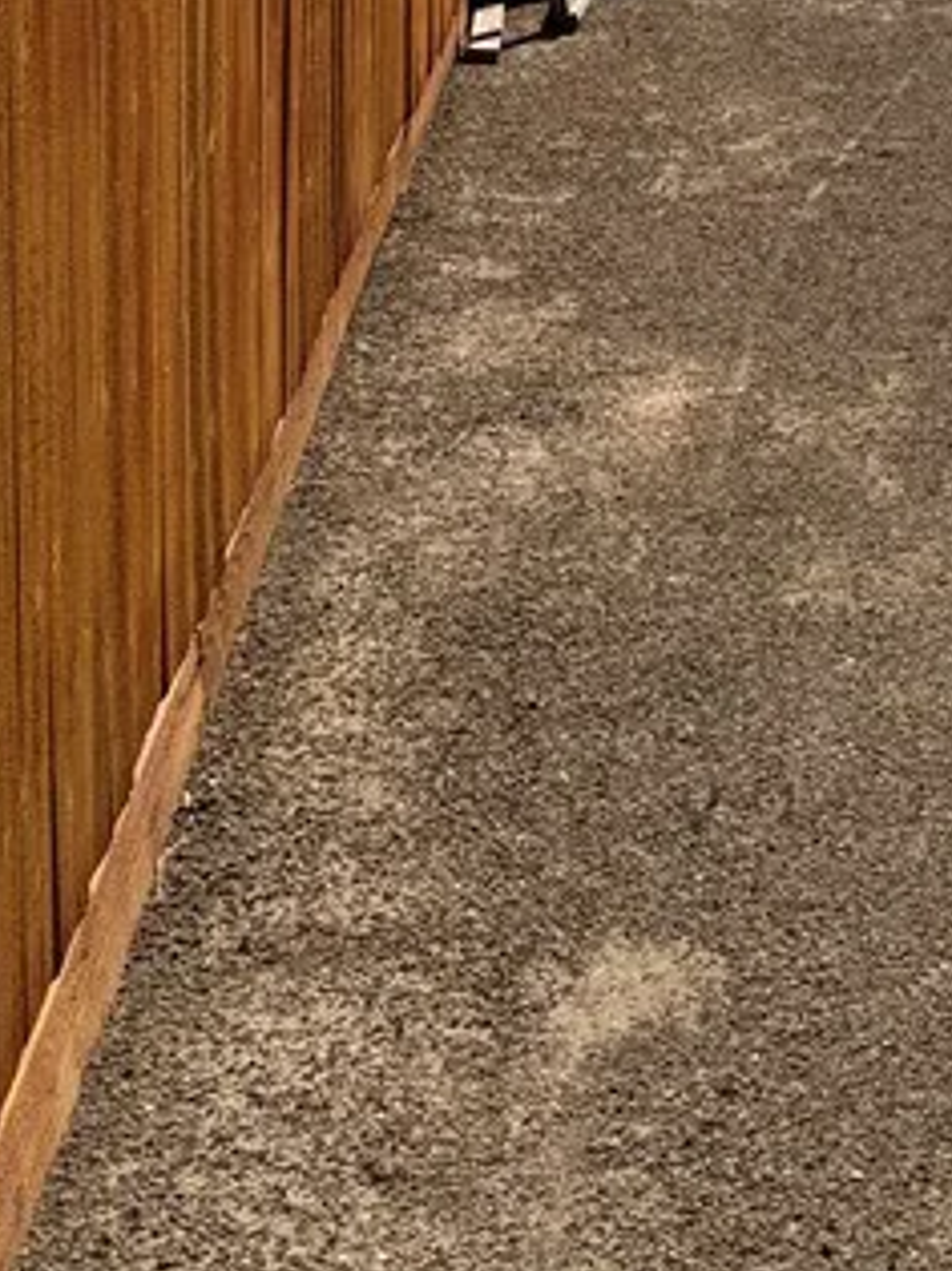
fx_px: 2862
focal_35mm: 78
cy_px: -307
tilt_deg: -3.2
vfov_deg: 22.7
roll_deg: -0.8
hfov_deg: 17.1
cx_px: 1428
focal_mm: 6.76
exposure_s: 1/7937
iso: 80
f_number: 1.78
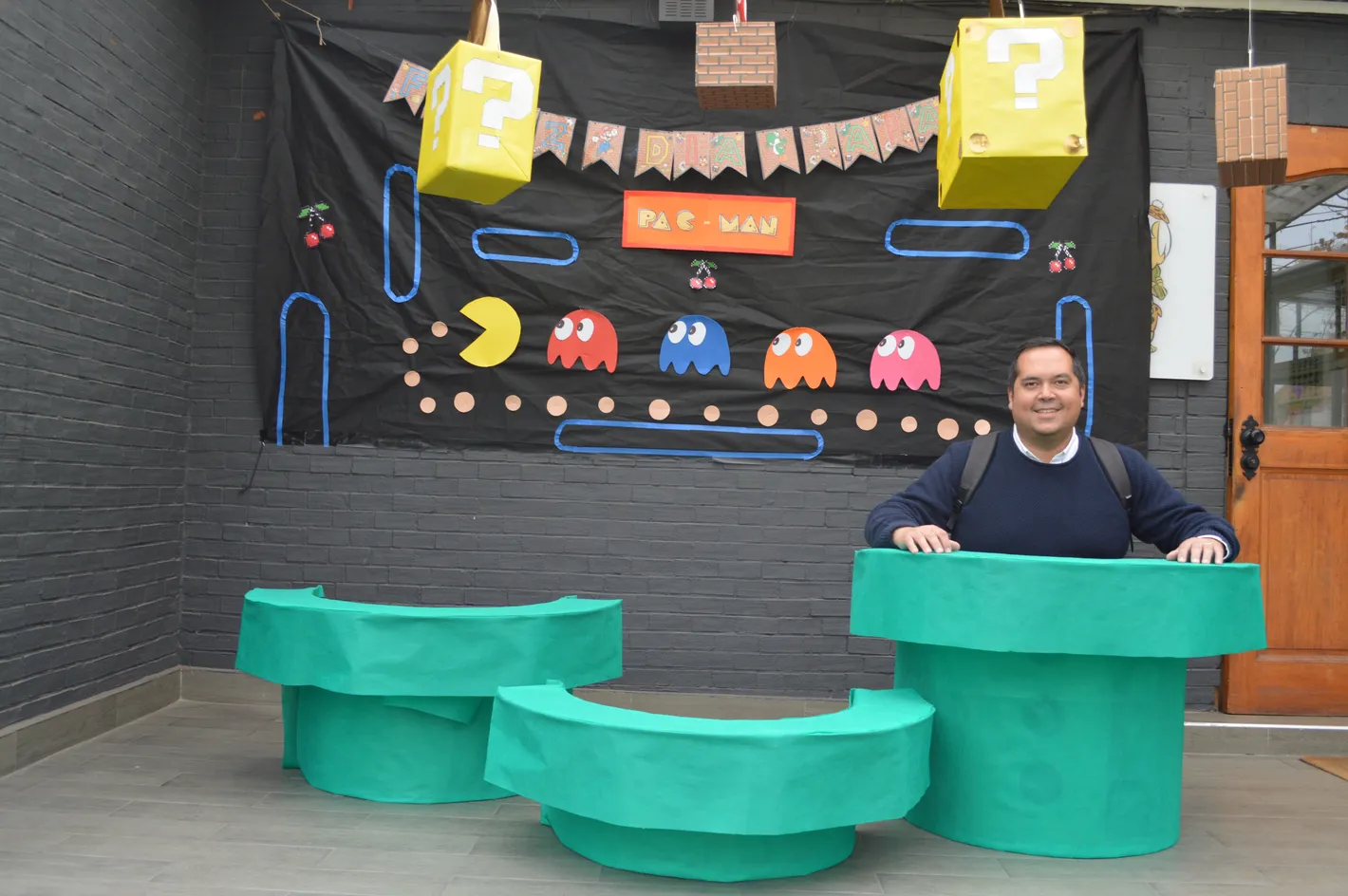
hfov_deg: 57.3
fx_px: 1235
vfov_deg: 39.9
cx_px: 674
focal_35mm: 33
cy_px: 448
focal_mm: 22
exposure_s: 1/100
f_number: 5
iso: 400
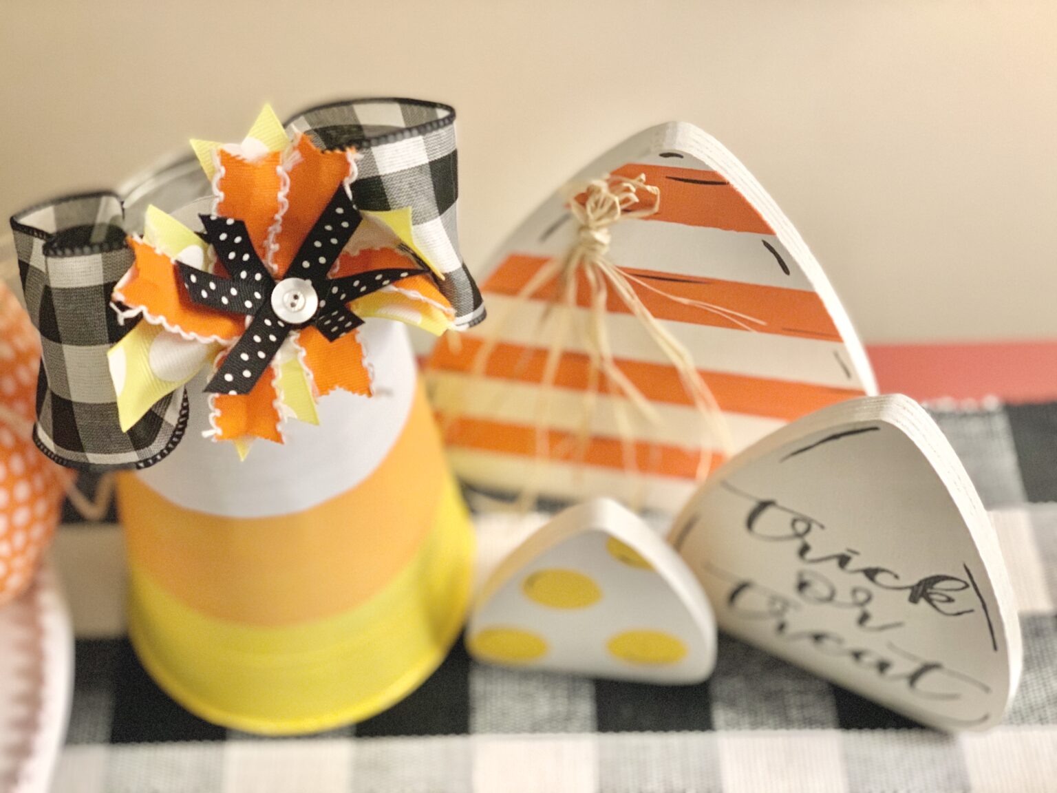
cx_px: 528
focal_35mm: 52
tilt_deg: -53.4
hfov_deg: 36.8
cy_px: 396
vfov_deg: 28.0
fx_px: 1588
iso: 500
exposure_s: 1/40
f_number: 2.4
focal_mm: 6
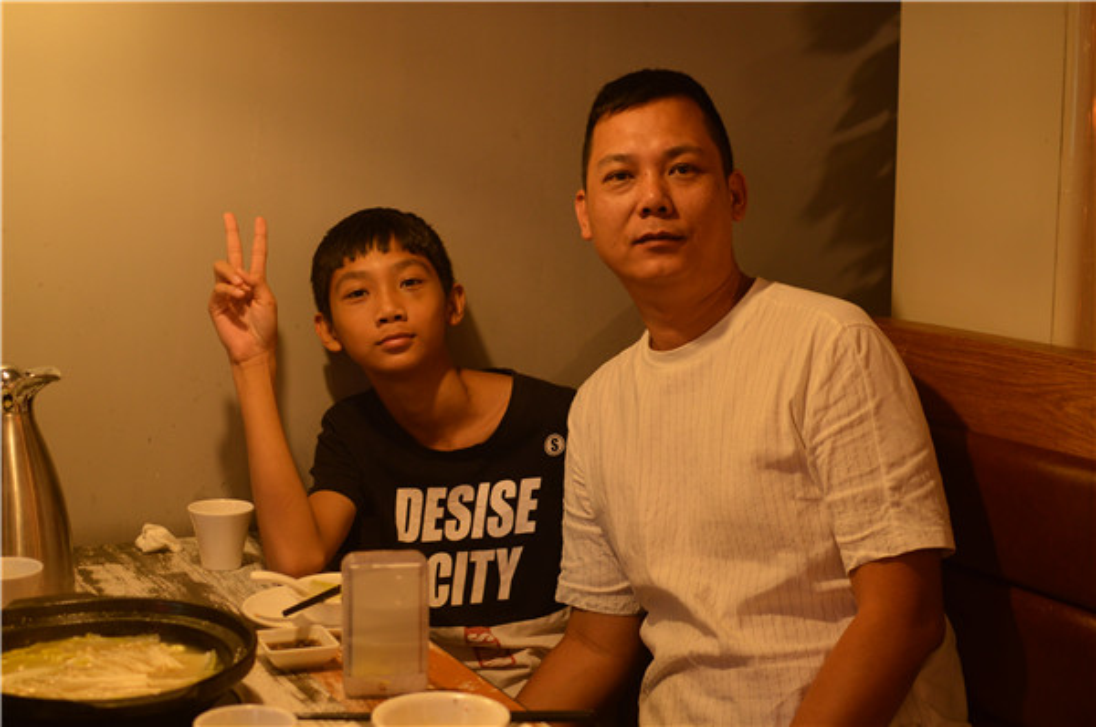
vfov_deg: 25.7
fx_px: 1596
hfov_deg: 37.9
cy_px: 364
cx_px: 548
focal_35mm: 52
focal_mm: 35
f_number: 2.8
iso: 400
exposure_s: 1/30
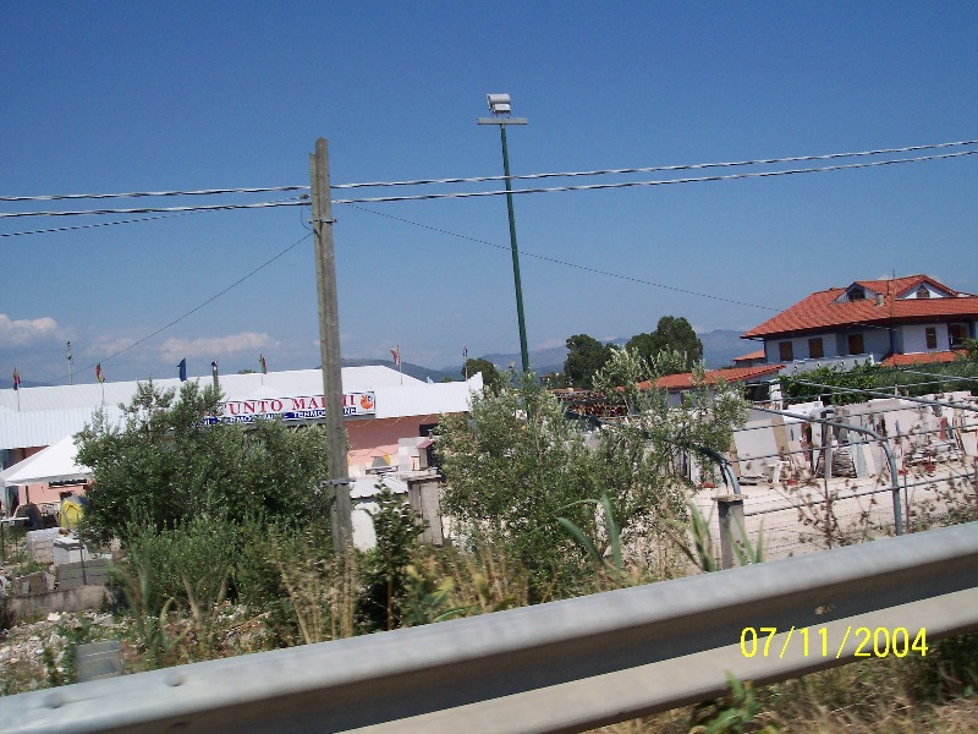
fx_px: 1074
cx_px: 489
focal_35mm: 38
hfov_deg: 49.0
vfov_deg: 37.7
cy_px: 367
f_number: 4.8
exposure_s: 1/1000
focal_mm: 8
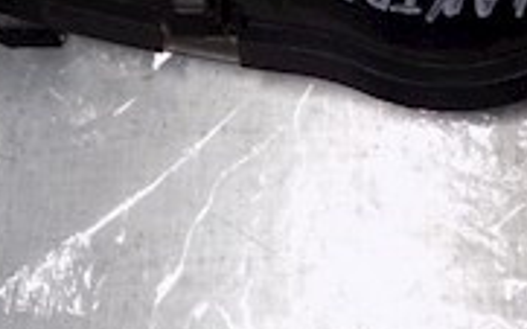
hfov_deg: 23.7
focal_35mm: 86
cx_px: 422
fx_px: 1235
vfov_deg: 13.3
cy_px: -303
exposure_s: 1/30
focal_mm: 4
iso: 125
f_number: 3.1
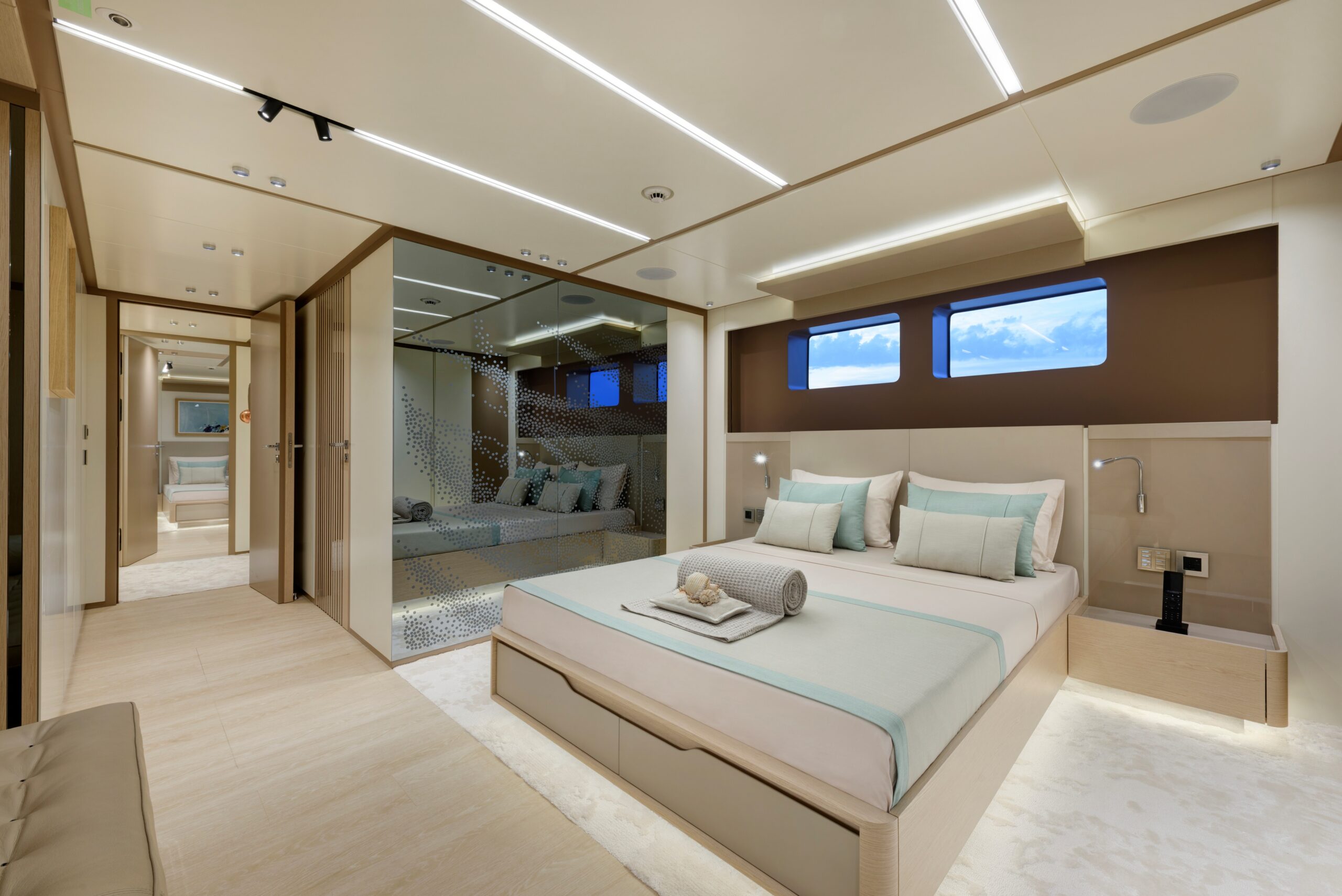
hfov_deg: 104.2
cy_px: 448
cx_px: 671
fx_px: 522
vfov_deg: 81.3
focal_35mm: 14
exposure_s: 1/1.67
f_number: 11
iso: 100
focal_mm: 14
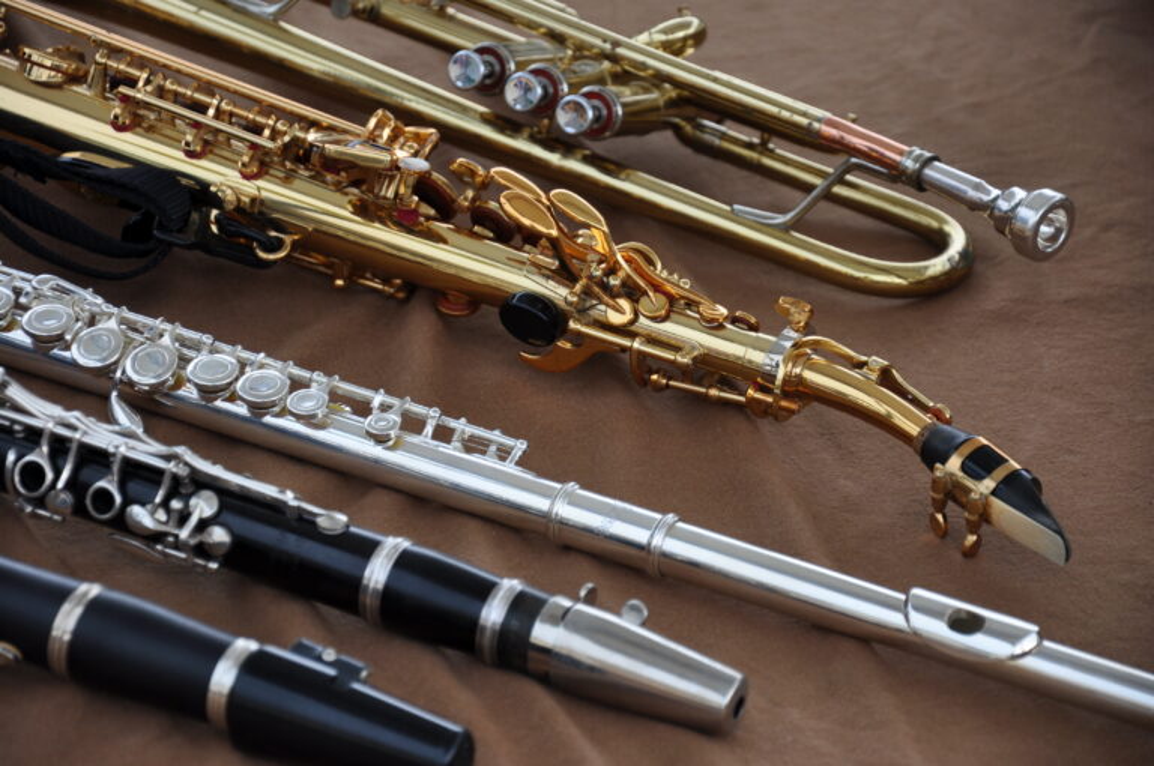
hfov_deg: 13.1
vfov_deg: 8.7
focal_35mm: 158
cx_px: 577
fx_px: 5042
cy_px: 383
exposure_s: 1/125
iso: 200
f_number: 5.6
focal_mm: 105
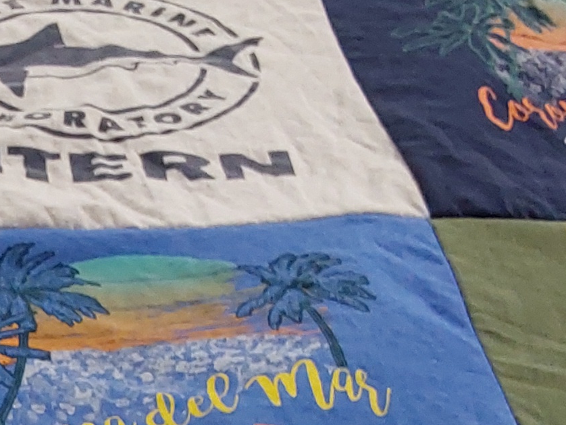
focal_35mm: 109
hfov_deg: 16.9
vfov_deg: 13.0
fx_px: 1783
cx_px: -197
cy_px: 597
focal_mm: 2.91
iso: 100
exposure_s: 1/60
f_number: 1.9
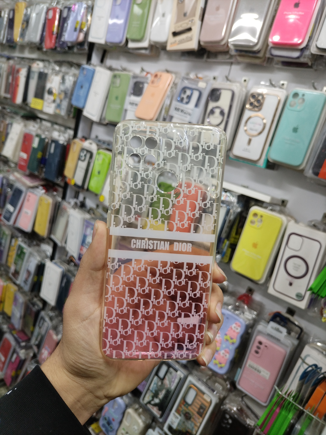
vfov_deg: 67.3
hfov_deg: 53.1
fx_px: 326
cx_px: 163
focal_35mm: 26
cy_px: 218
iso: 200
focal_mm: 4.7
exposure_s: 1/50
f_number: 1.8
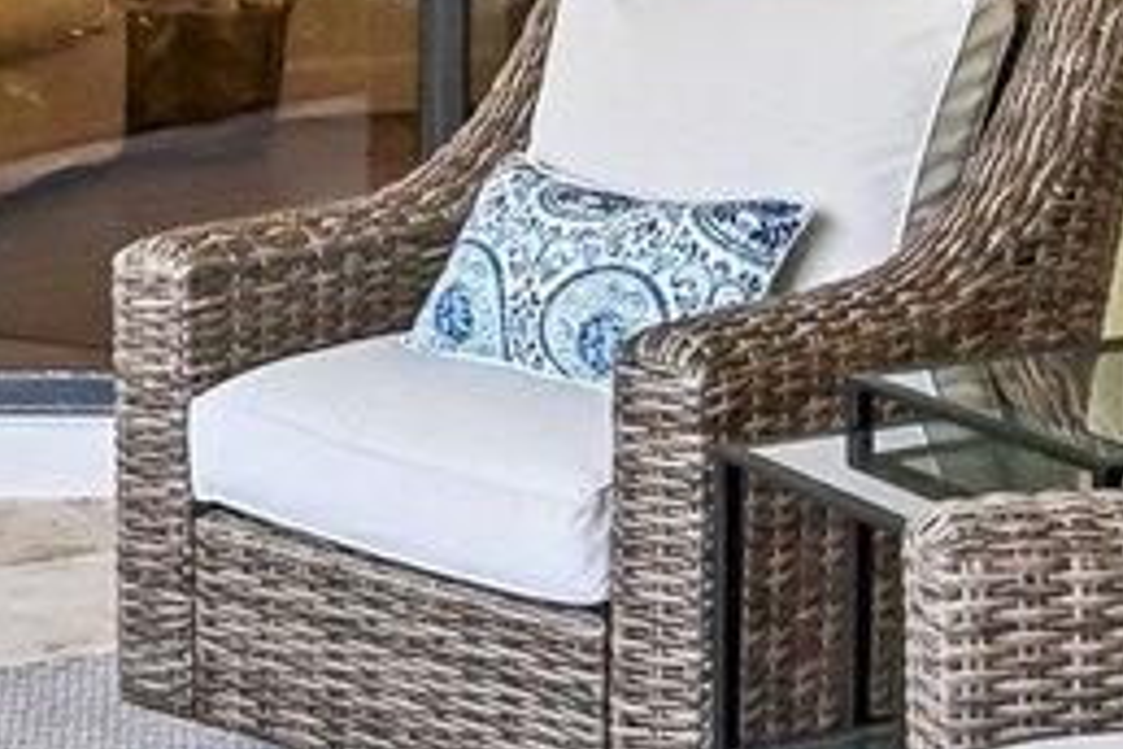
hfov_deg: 18.4
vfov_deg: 11.8
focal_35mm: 111
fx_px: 3462
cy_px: -359
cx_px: 679
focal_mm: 14
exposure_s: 1/200
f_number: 8
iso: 2000
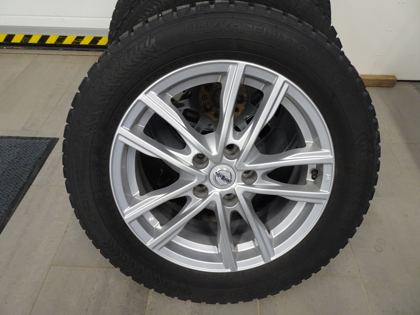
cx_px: 210
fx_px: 291
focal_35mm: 24
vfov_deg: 56.8
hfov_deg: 71.6
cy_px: 158
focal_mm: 4.25
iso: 400
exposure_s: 1/30
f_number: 3.5
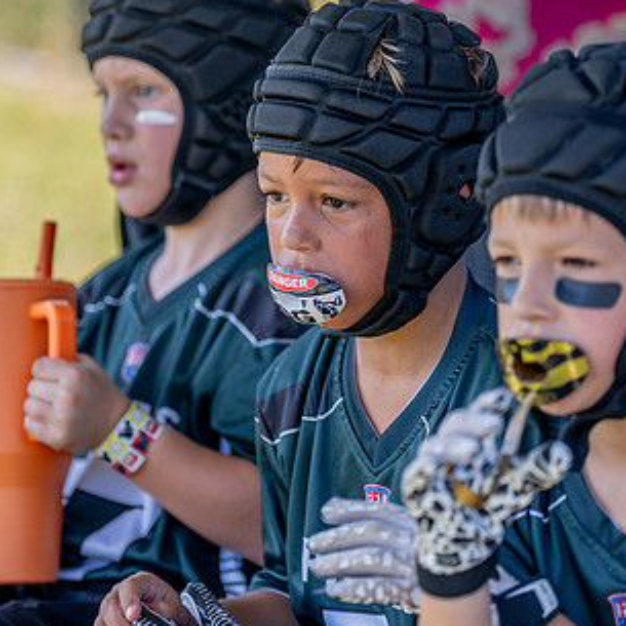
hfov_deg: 6.9
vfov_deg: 6.9
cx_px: 290
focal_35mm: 254
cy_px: 299
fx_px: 5197
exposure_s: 1/1000
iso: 250
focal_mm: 129
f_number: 2.8
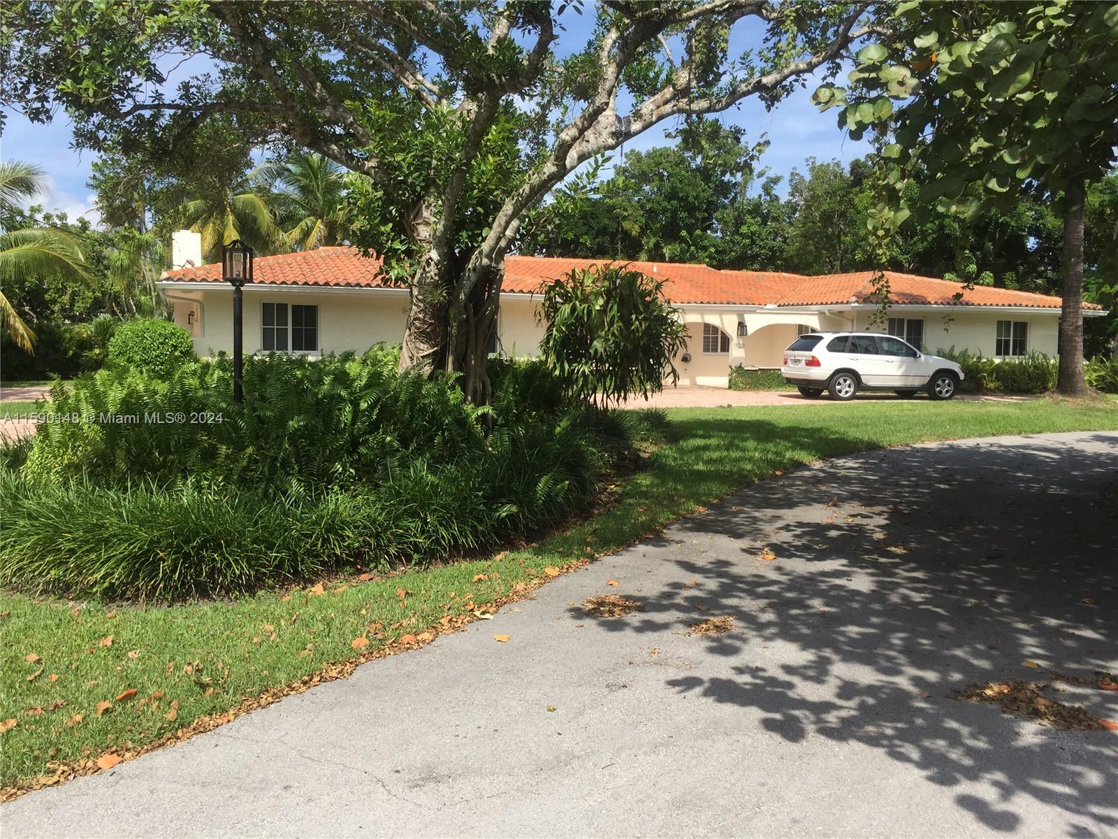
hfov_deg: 61.7
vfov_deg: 48.2
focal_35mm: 29
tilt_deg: -5.3
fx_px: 937
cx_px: 559
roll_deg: -2.0
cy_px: 420
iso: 32
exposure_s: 1/1721
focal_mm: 4.15
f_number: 2.2
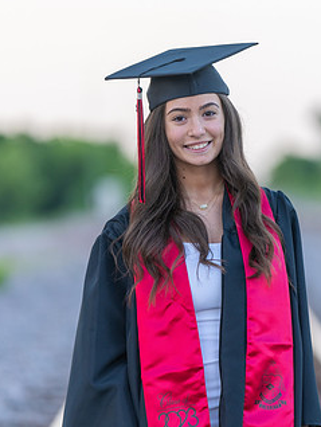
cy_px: 192
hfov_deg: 6.0
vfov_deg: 7.9
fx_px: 3087
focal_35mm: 250
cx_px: 195
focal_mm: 184
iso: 640
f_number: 2.8
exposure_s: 1/320
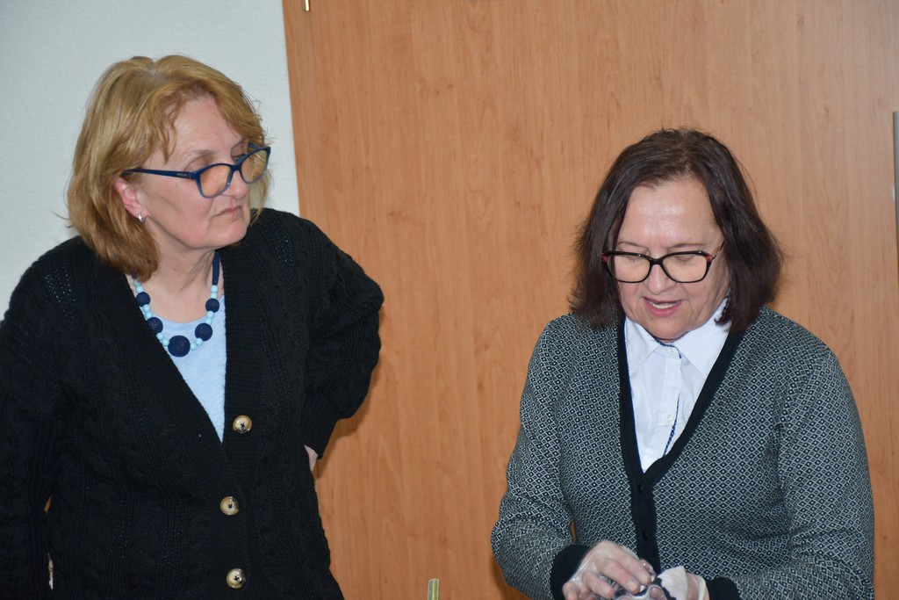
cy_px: 300
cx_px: 450
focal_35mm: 99
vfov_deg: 13.8
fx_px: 2472
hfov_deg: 20.6
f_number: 5
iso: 1000
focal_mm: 66
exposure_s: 1/60
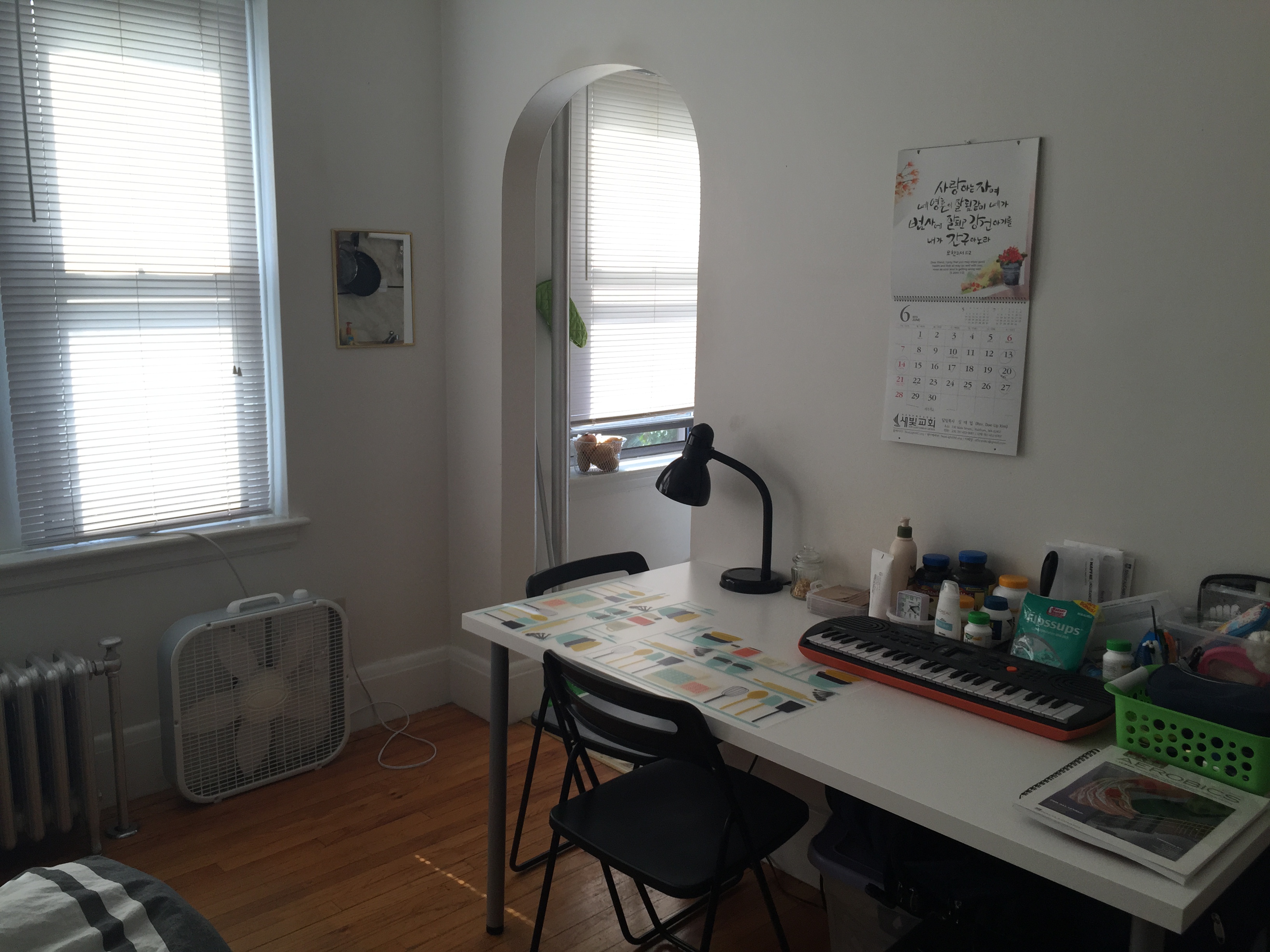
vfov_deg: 48.2
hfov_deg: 61.7
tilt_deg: -10.4
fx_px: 1064
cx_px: 635
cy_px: 476
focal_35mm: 29
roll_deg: -1.1
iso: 32
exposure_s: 1/120
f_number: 2.2
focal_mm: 4.15
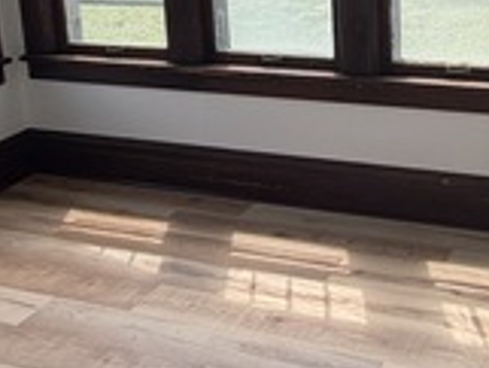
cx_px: 375
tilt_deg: -12.0
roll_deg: +2.2
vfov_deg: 24.4
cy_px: 24
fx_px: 820
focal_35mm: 58
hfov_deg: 32.5
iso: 40
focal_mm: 2.22
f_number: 2.2
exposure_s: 1/167
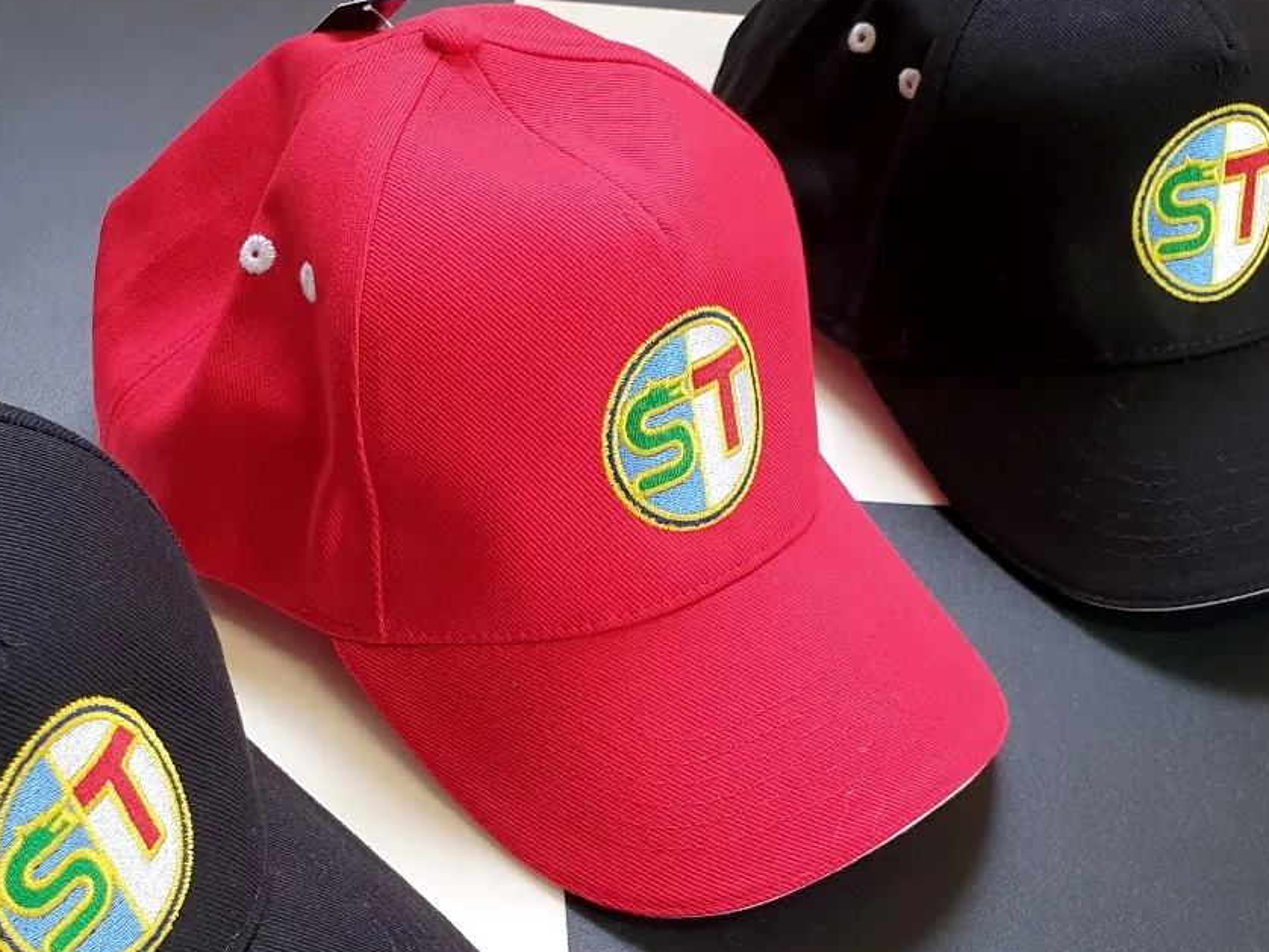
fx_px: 1833
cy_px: 650
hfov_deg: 37.9
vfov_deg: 28.9
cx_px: 448
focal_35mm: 50
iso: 80
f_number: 2.4
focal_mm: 4.3
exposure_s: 1/50
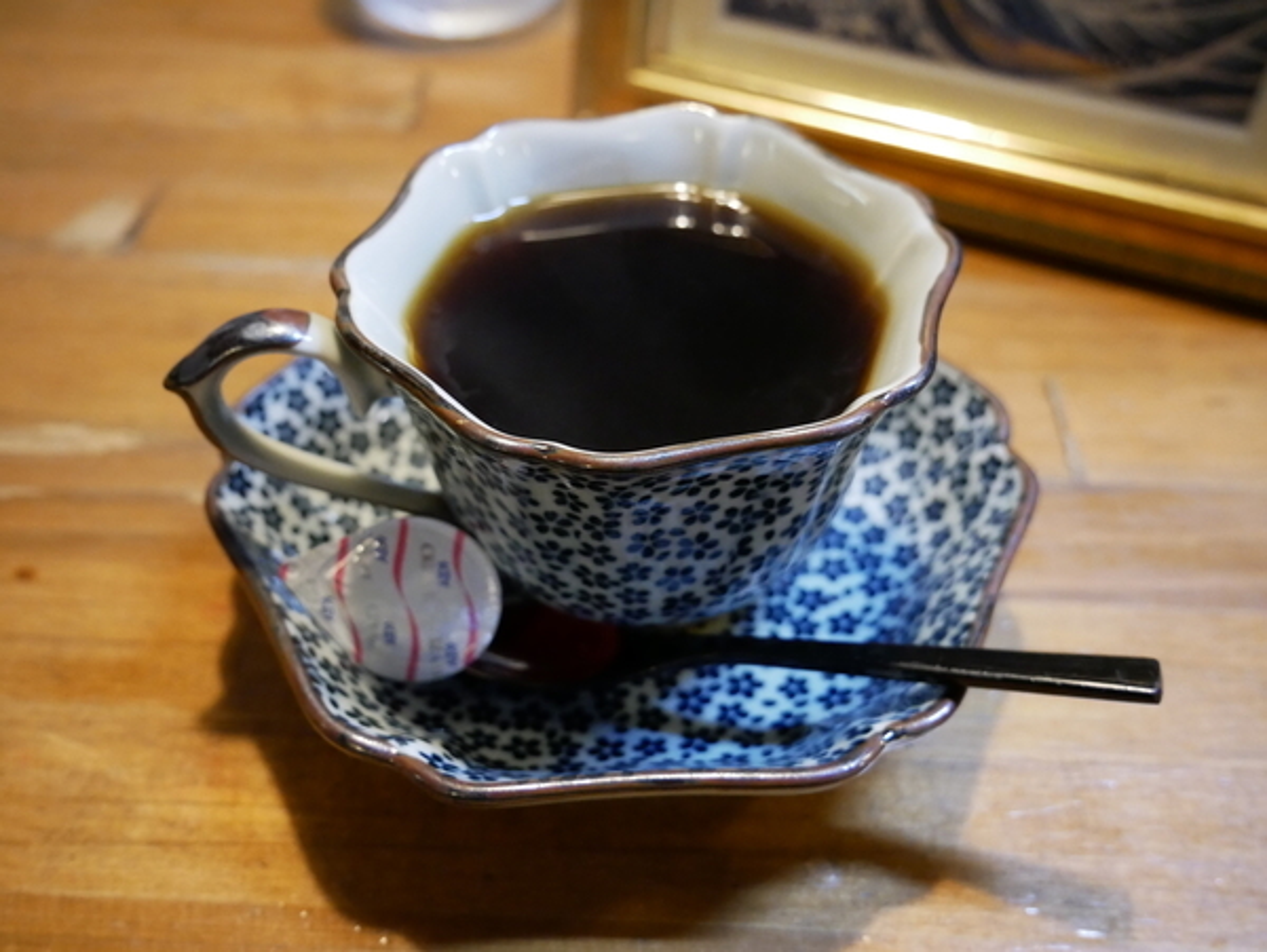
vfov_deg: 41.8
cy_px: 476
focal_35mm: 34
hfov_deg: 53.9
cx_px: 634
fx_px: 1245
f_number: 3.8
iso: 3200
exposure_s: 1/30
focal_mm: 17
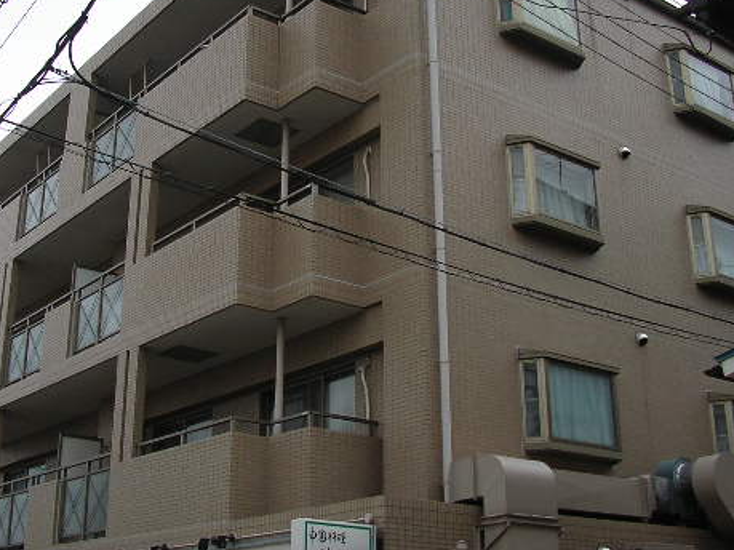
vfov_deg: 27.4
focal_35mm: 53
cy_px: 193
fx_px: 1124
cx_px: 277
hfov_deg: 36.0
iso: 71
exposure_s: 1/212
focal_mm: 5.8
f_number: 4.1
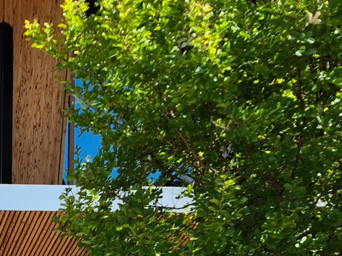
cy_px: 423
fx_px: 909
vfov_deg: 14.6
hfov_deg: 20.2
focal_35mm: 92
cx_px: -52
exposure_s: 1/1072
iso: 25
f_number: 1.8
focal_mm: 5.4
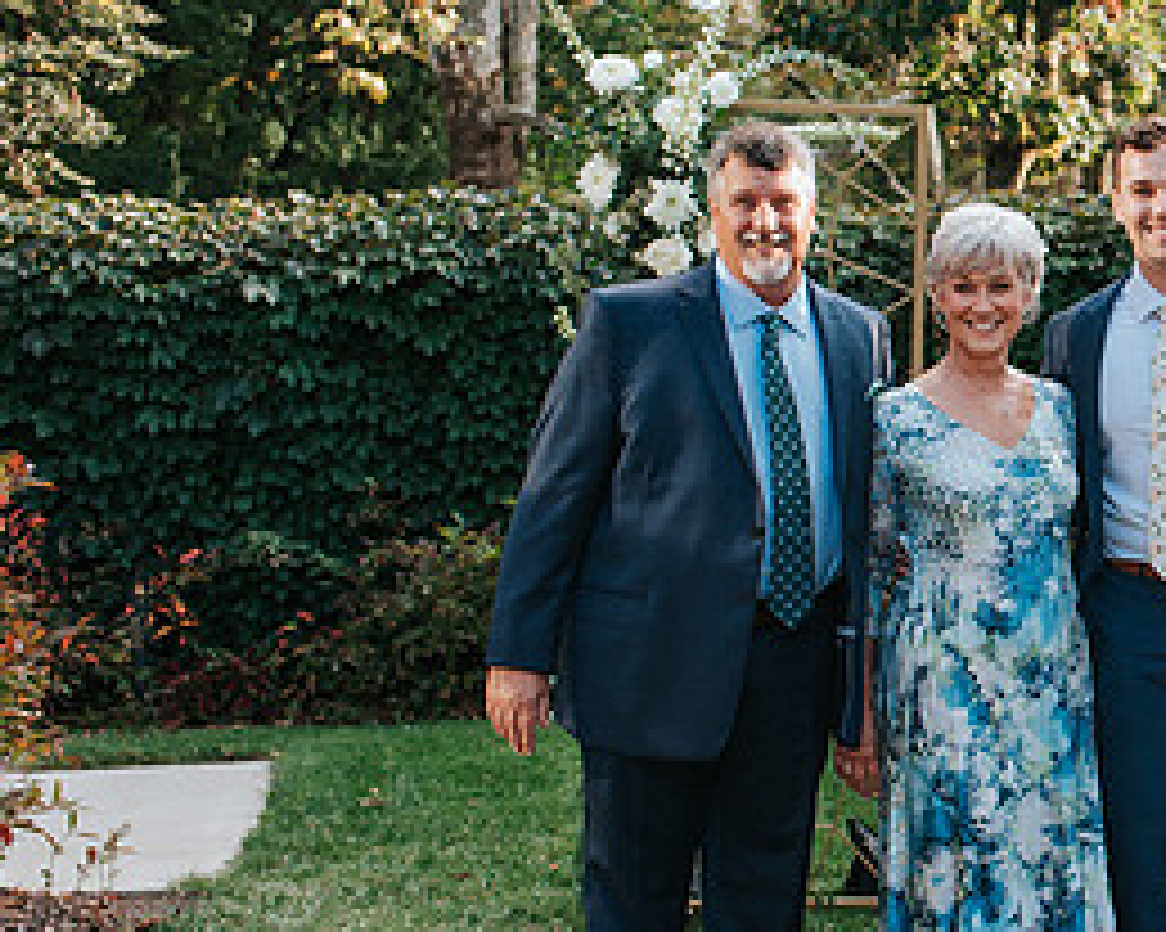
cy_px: 511
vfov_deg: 18.1
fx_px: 2932
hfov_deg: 21.0
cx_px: 1399
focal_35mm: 85
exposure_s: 1/800
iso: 1000
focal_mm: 35
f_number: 3.2
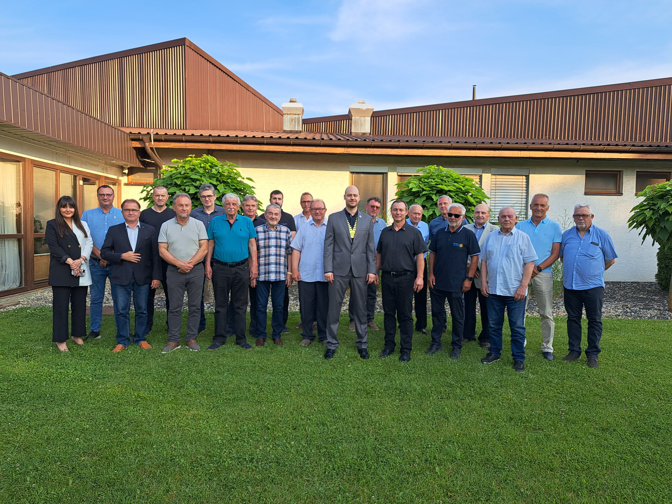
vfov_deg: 56.8
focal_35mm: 24
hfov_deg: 71.6
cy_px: 252
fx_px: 466
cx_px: 336
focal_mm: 5.23
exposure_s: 1/402
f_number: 1.8
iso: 50
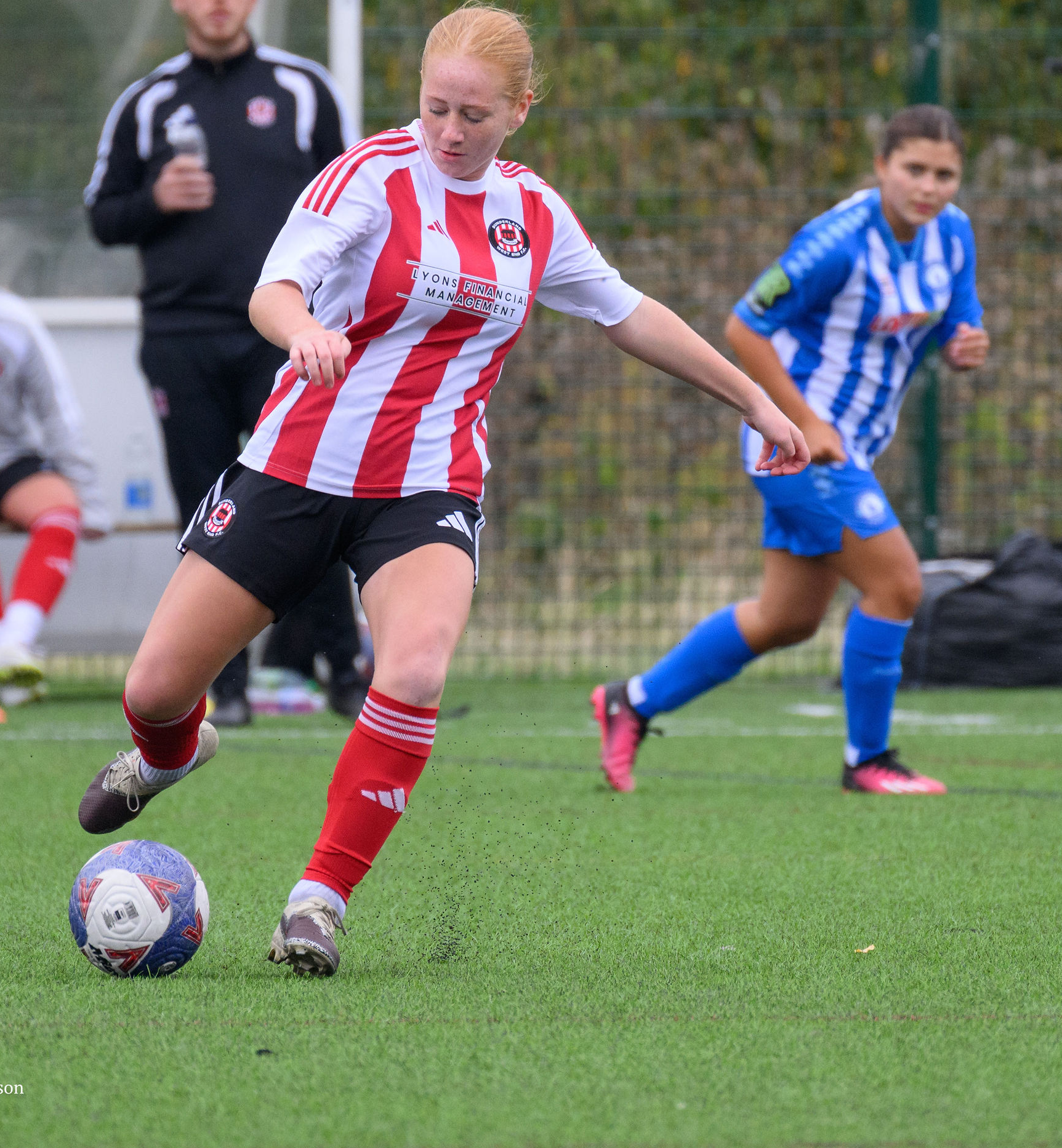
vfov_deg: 2.2
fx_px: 29793
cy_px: 414
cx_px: 676
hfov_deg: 2.0
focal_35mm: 824
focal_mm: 340
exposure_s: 1/1250
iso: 1250
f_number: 5.3
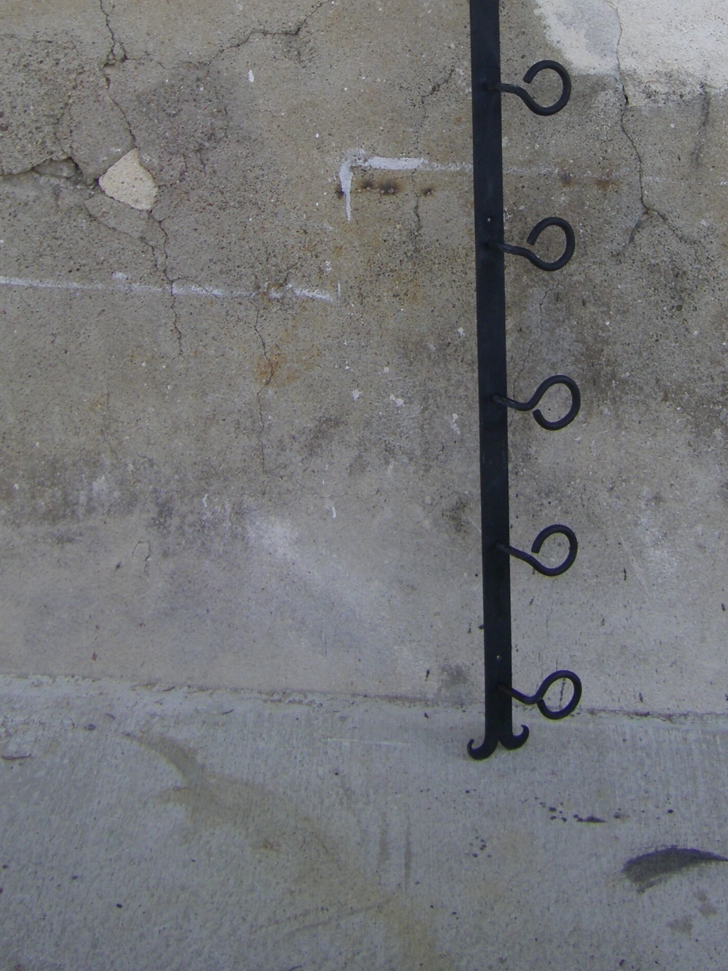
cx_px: 445
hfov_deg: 22.2
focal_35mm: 66
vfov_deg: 28.8
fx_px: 1851
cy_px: 199
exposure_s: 1/160
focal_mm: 6.3
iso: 64
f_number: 3.5
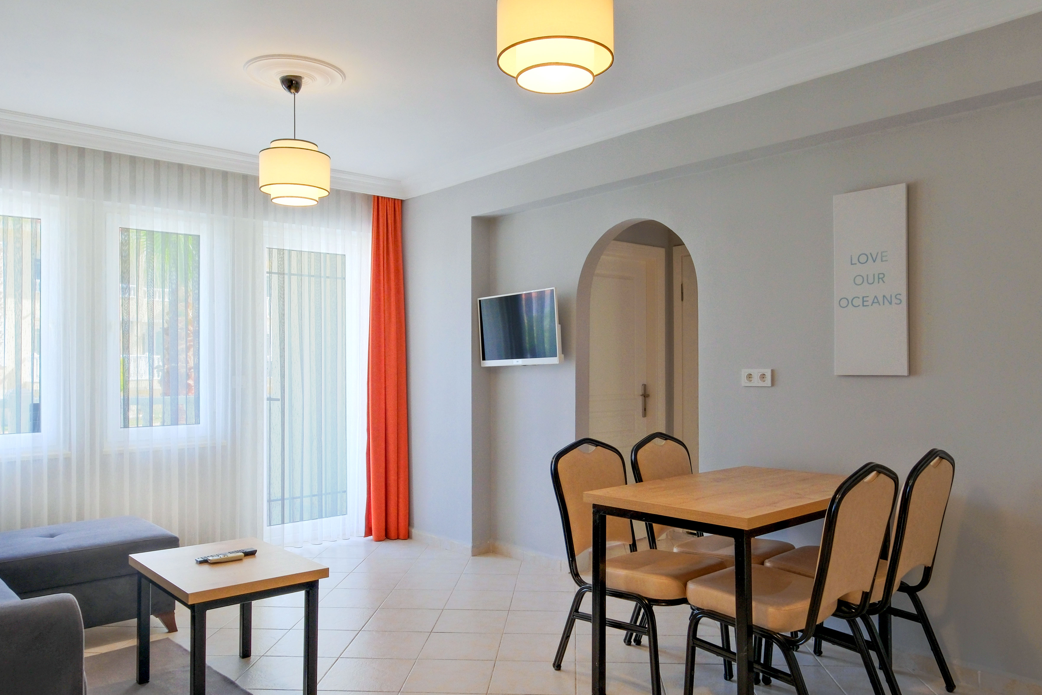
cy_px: 416
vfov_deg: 52.8
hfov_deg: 73.7
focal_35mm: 24
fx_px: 695
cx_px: 513
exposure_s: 1/50
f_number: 7.1
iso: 800
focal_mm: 10
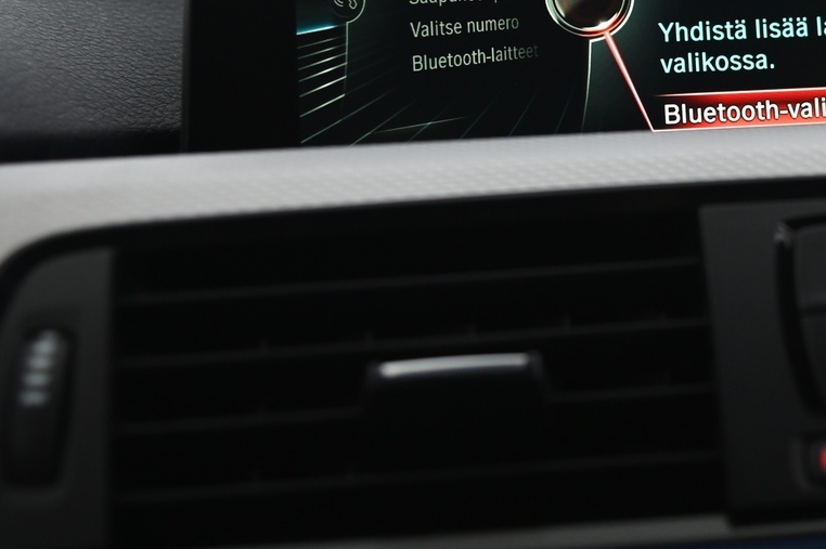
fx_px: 2247
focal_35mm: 98
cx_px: 792
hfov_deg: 20.3
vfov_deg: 13.9
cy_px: 115
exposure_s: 1/15
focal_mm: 46
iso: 1000
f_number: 4
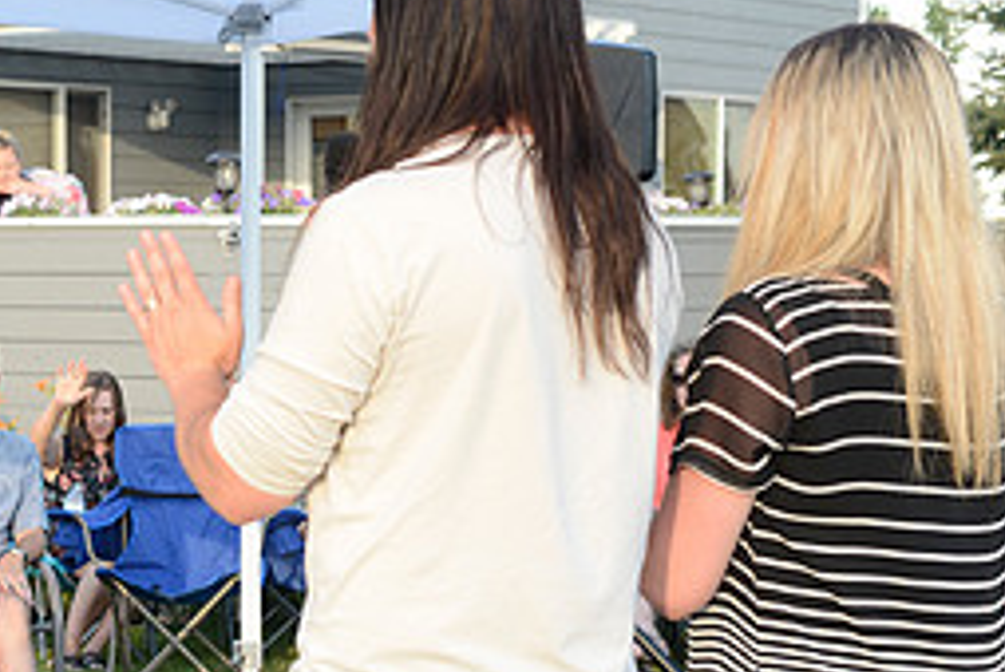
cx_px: -28
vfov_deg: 12.0
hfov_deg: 17.5
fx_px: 3186
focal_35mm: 114
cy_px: 544
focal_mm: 50
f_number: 5.6
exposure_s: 1/200
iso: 400
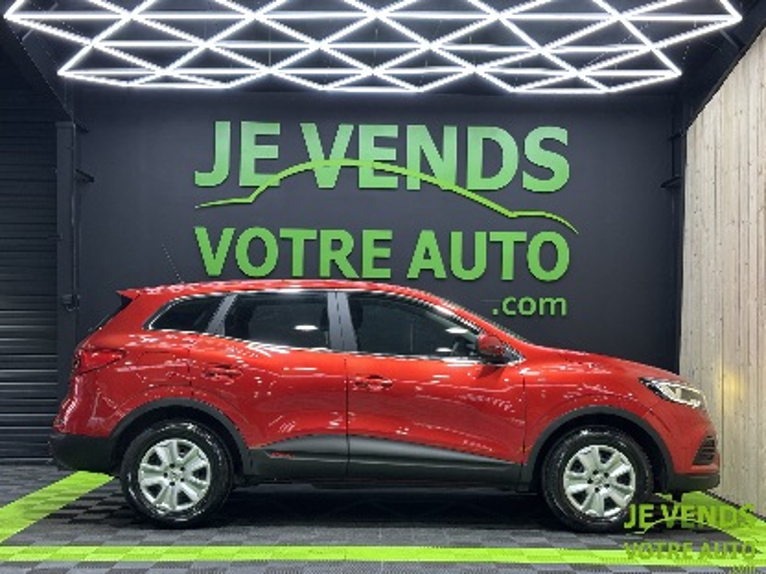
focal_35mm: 52
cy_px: 287
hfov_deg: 36.8
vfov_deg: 28.0
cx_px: 383
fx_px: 1151
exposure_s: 1/50
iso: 40
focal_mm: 5.96
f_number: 1.6
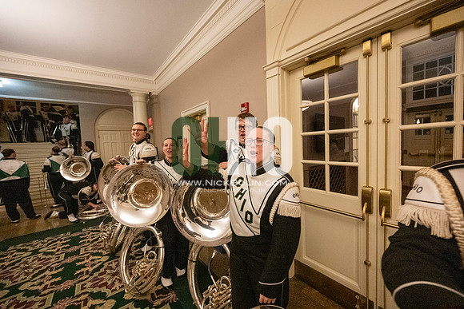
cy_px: 154
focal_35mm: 14
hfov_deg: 104.2
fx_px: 180
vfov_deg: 81.2
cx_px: 232
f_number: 4.5
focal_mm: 14
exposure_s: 1/250
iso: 16000
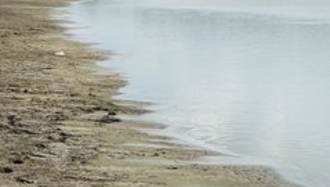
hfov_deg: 16.0
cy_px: 101
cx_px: 137
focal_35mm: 134
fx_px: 1173
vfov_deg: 9.1
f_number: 5
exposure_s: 1/640
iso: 100
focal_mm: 51
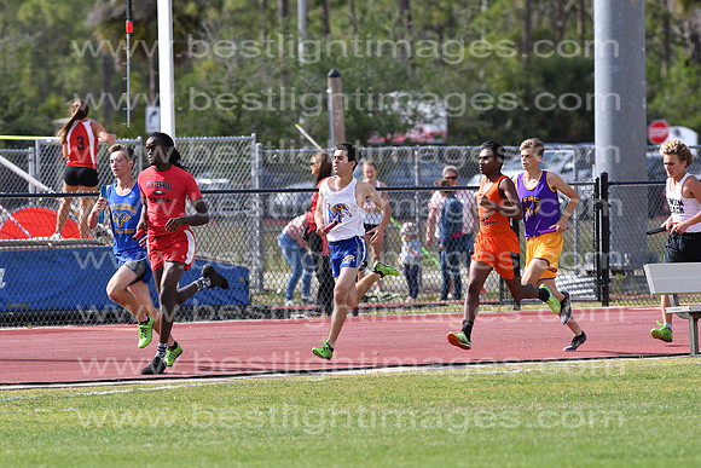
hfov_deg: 4.6
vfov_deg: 3.1
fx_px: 8764
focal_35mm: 450
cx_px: 350
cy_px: 234
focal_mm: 300
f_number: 5.6
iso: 400
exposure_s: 1/2000
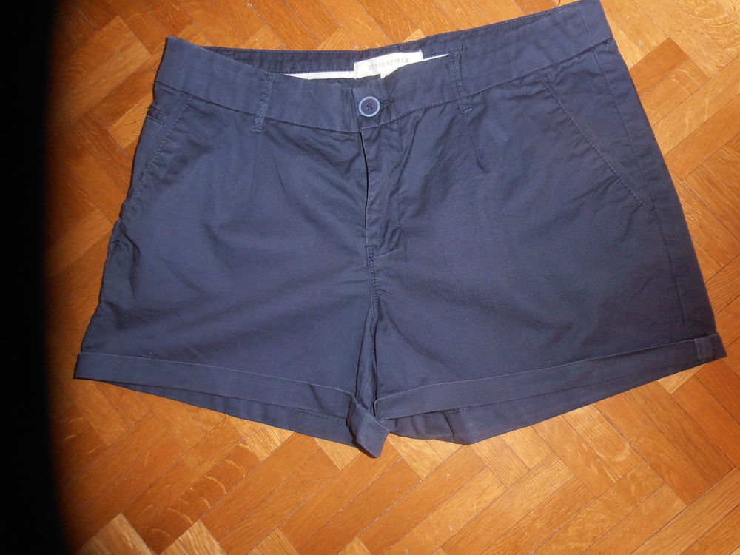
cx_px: 370
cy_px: 278
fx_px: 513
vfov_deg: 56.8
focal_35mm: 24
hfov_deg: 71.6
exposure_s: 1/30
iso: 125
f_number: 3
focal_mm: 4.2
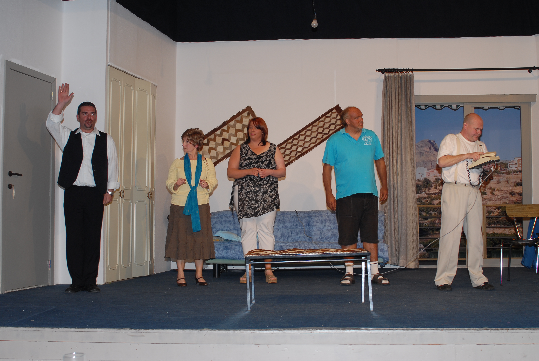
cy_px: 180
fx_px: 630
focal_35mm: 42
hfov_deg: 46.3
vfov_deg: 32.0
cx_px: 270
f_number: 5.6
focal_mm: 28
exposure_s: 1/60
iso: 200
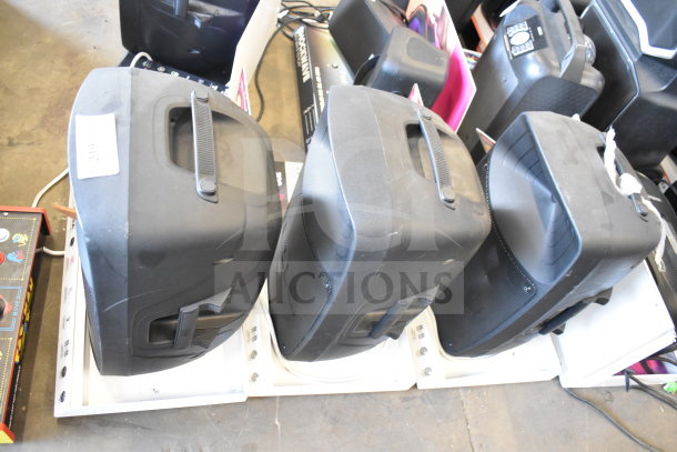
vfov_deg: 43.6
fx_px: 564
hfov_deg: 61.9
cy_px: 226
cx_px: 338
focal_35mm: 30
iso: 2500
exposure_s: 1/30
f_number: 3.5
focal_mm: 20
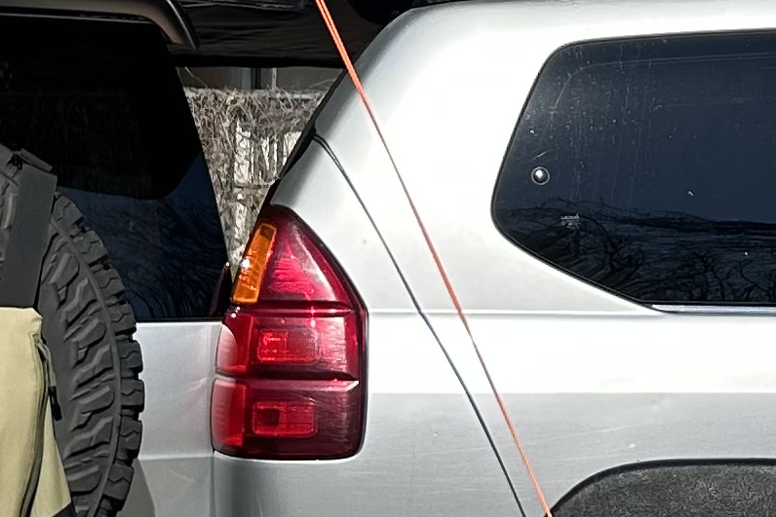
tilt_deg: +1.1
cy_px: 3
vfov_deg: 9.9
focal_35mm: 137
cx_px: 900
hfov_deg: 14.5
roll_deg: -0.8
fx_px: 2953
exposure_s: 1/3968
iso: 50
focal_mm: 5.7
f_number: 1.5
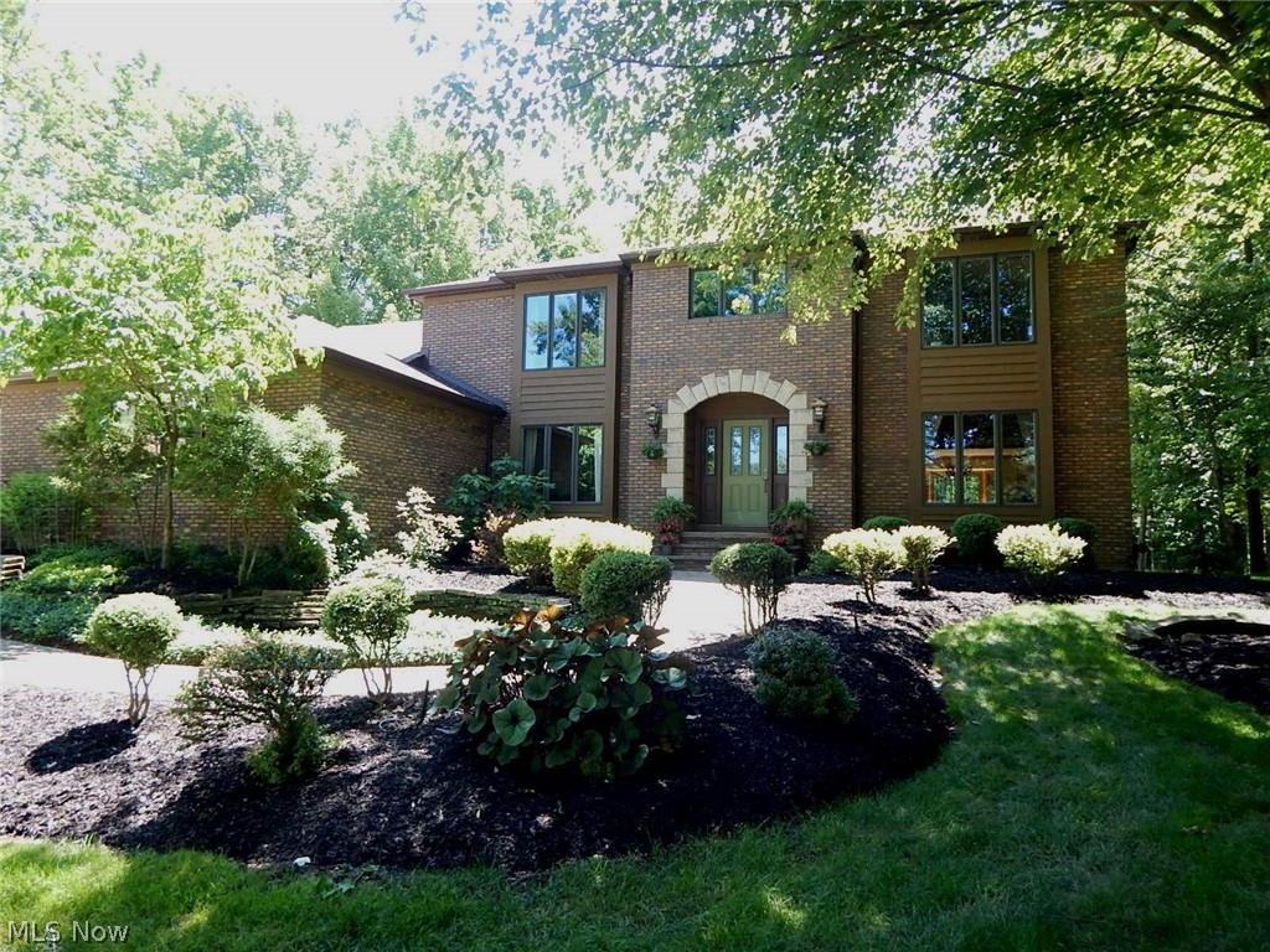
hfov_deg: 76.4
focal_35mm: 22
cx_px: 635
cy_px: 476
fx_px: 807
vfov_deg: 61.1
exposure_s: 1/100
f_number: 3
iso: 125
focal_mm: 4
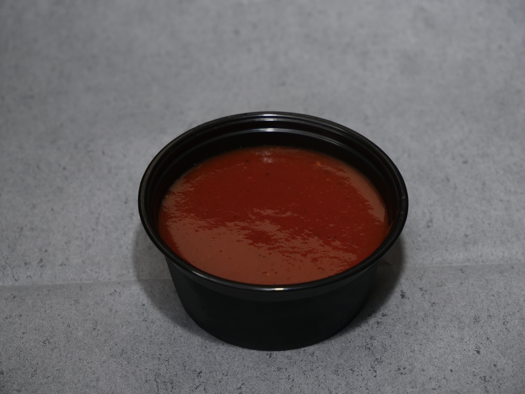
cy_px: 197
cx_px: 262
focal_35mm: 120
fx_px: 1820
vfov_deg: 12.3
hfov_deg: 16.4
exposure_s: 1/500
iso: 400
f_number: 5.6
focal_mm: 60
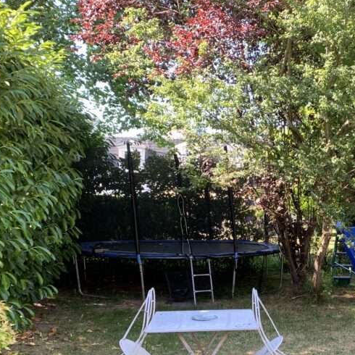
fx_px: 557
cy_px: 263
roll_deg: -0.9
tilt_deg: -2.8
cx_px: 337
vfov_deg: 34.7
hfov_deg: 33.0
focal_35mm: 48
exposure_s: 1/121
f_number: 1.8
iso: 50
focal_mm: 4.25
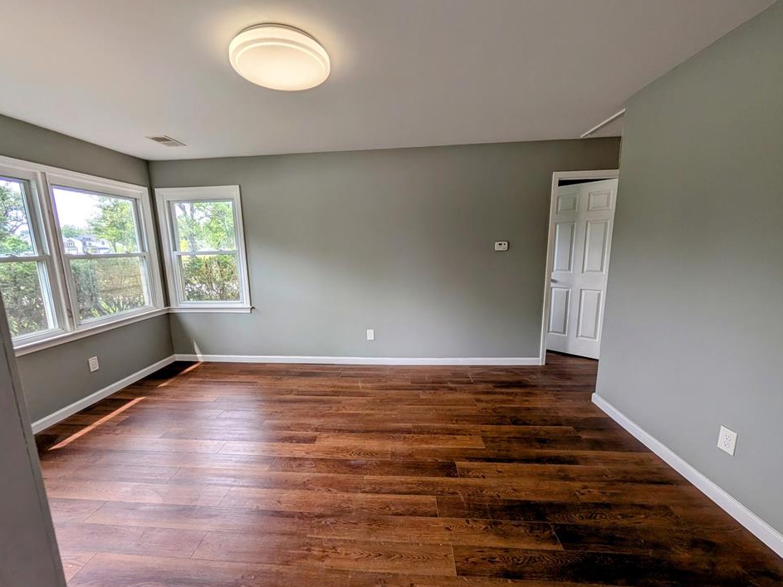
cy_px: 303
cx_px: 374
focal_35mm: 13
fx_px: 294
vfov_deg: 89.9
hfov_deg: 106.1
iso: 52
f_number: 1.7
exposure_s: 1/357
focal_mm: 2.02
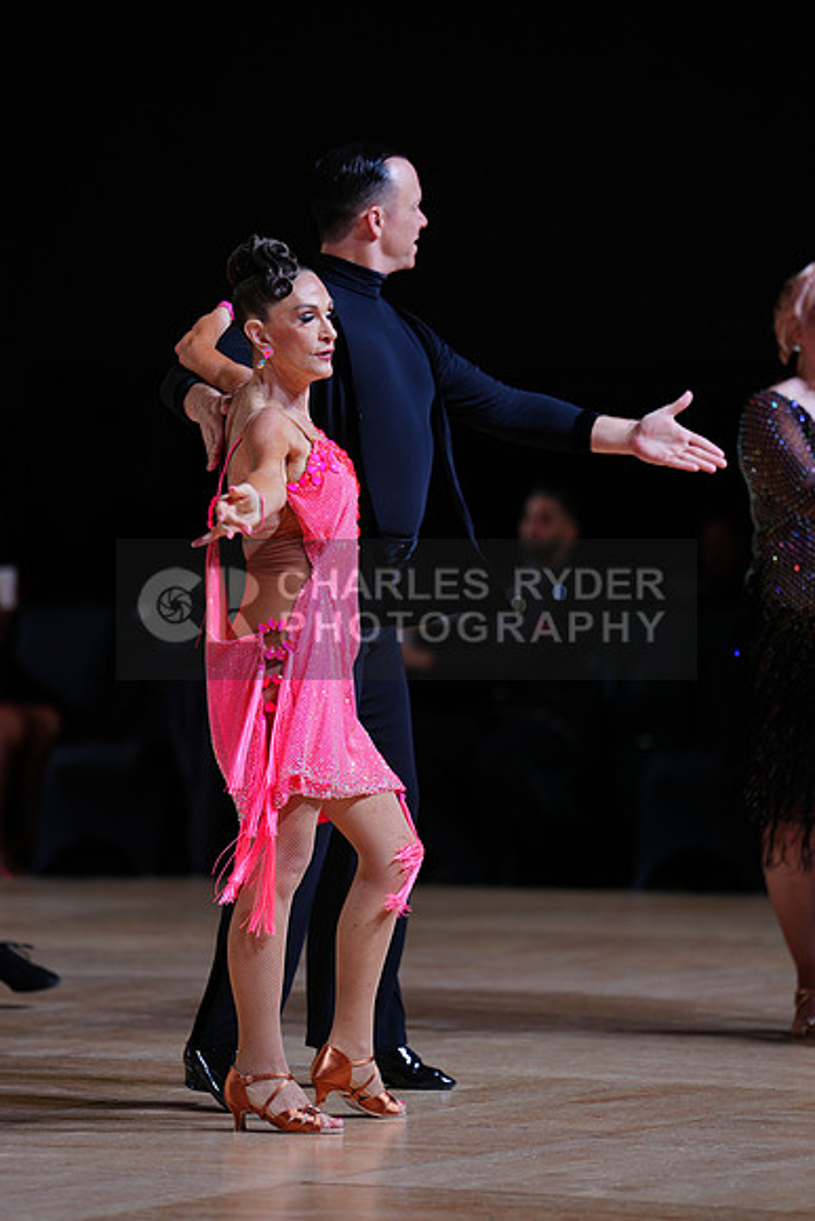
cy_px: 610
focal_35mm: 200
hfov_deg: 6.9
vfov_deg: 10.3
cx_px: 408
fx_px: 6787
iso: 320
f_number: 2.8
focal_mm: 200
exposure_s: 1/400
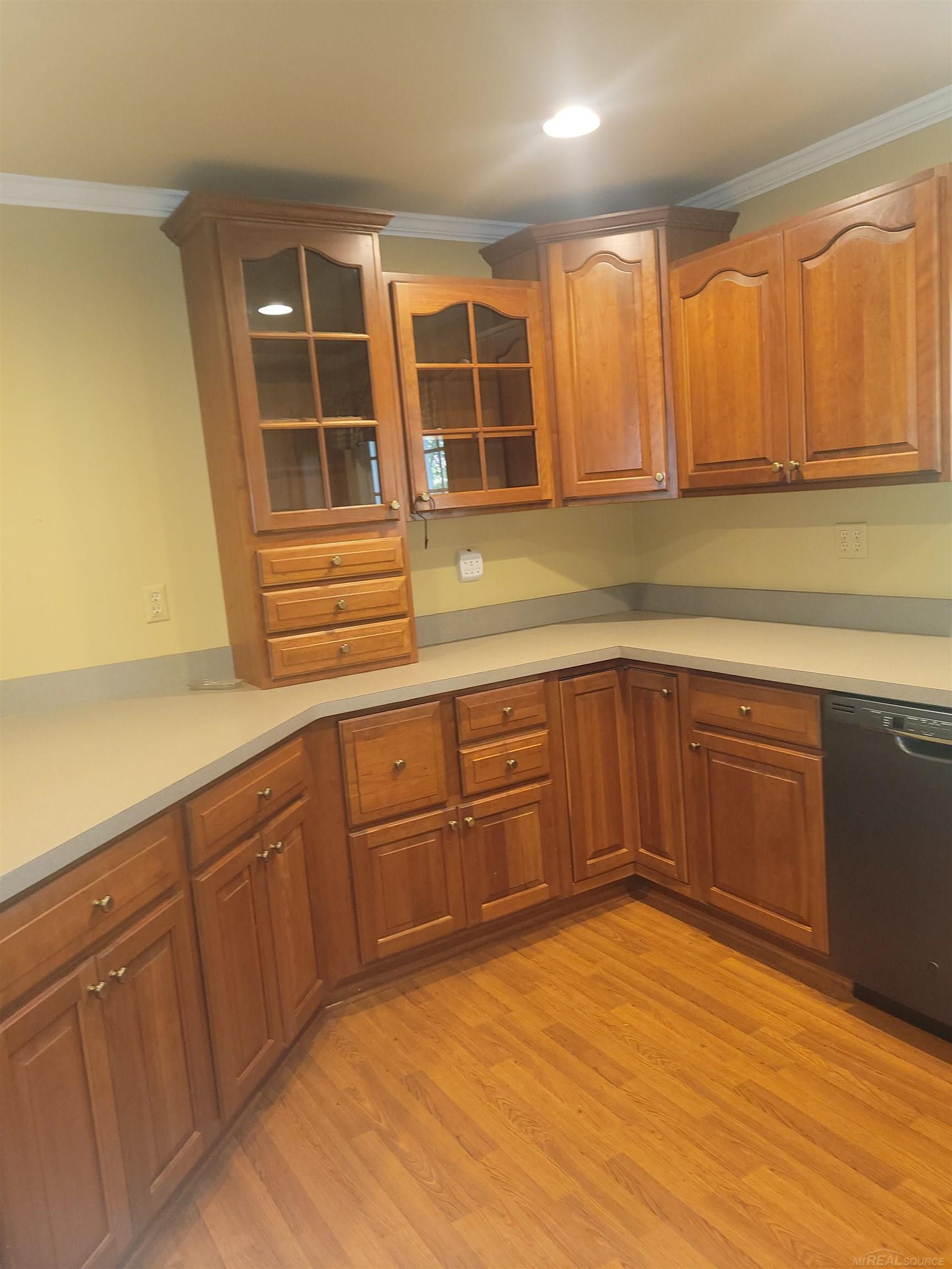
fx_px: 953
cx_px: 476
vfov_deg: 67.3
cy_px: 634
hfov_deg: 53.1
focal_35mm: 26
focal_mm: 5.4
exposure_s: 1/12
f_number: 1.8
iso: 125
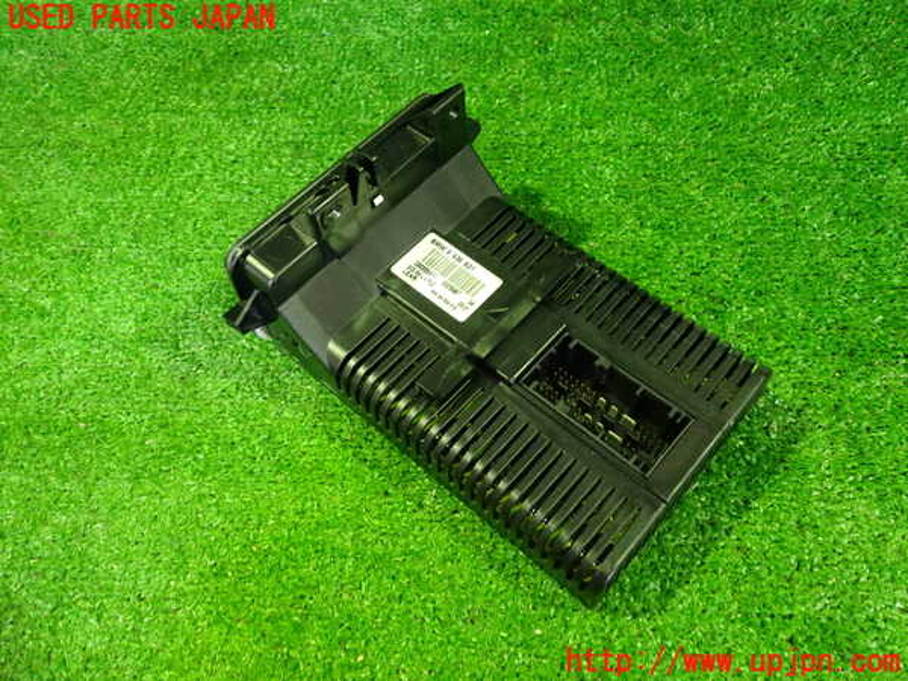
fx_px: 787
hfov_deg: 60.0
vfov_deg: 46.8
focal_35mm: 30
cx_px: 454
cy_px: 340
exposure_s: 1/20
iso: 800
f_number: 2.3
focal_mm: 5.4
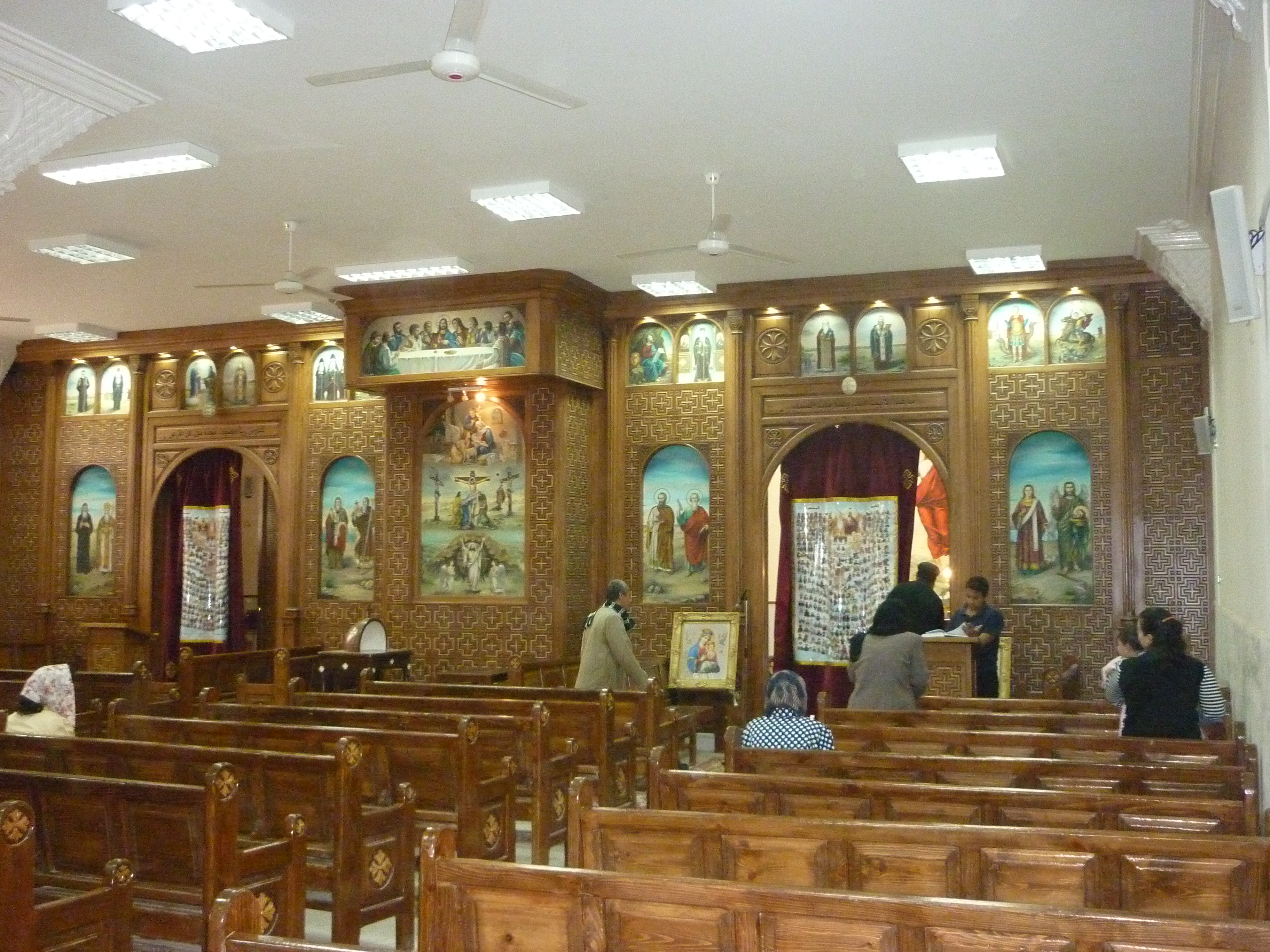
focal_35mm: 36
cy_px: 476
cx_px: 635
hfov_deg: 51.4
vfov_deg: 39.7
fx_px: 1321
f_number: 2.9
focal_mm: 5.9
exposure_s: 1/60
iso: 1000
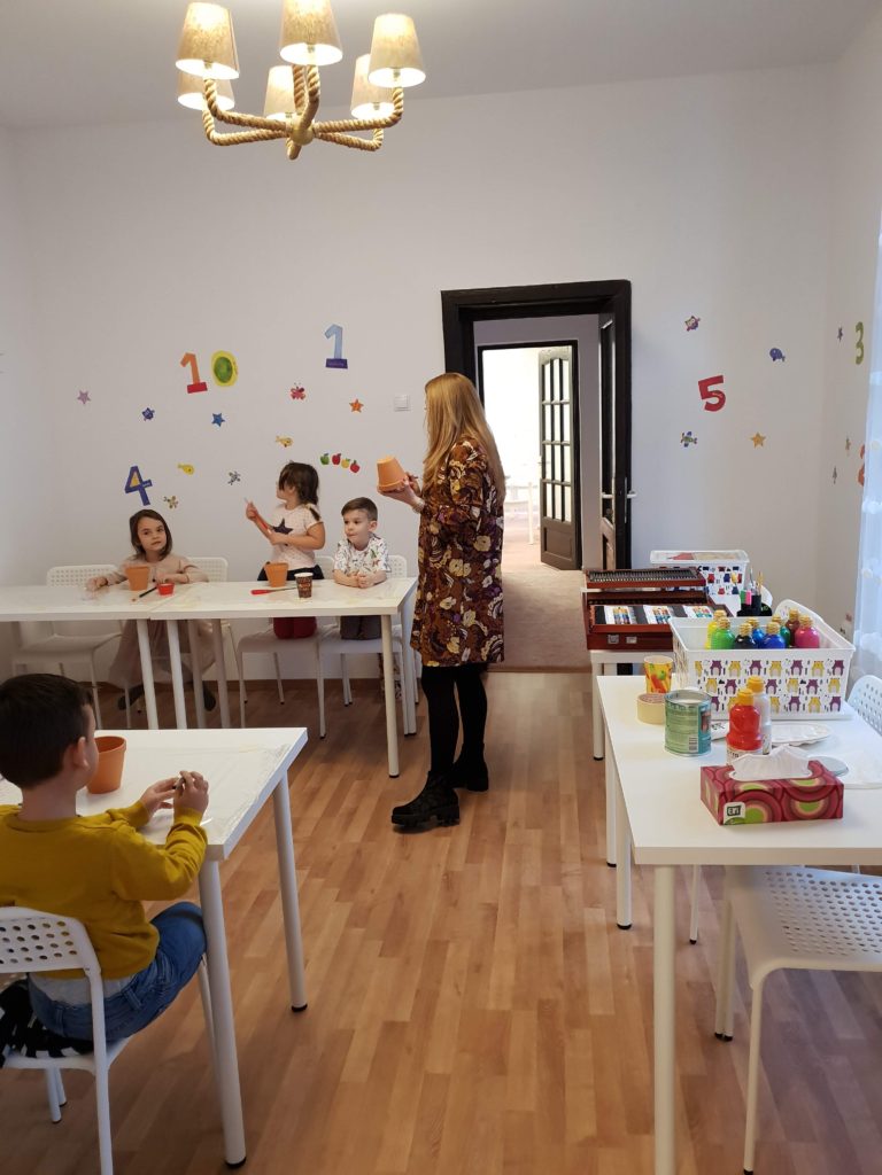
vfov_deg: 67.3
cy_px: 588
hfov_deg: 53.1
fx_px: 883
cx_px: 441
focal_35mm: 26
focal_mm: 4.3
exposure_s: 1/50
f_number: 1.5
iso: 250
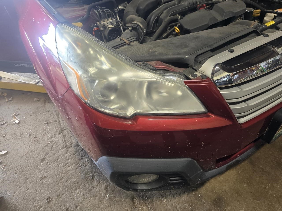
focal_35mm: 23
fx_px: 187
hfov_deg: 73.9
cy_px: 106
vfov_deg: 58.9
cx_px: 141
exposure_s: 1/120
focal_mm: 6.3
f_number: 1.7
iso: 250
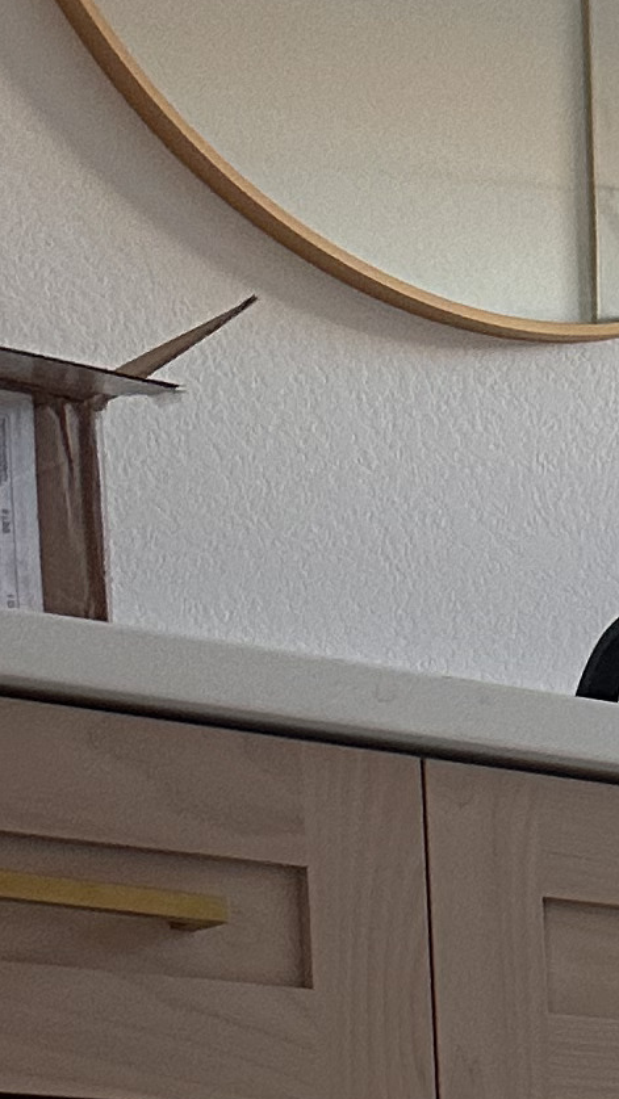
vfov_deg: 15.2
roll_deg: -0.3
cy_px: 1832
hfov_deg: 8.2
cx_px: 1829
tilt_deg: -4.2
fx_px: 3675
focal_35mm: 126
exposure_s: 1/60
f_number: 1.78
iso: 200
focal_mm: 6.86
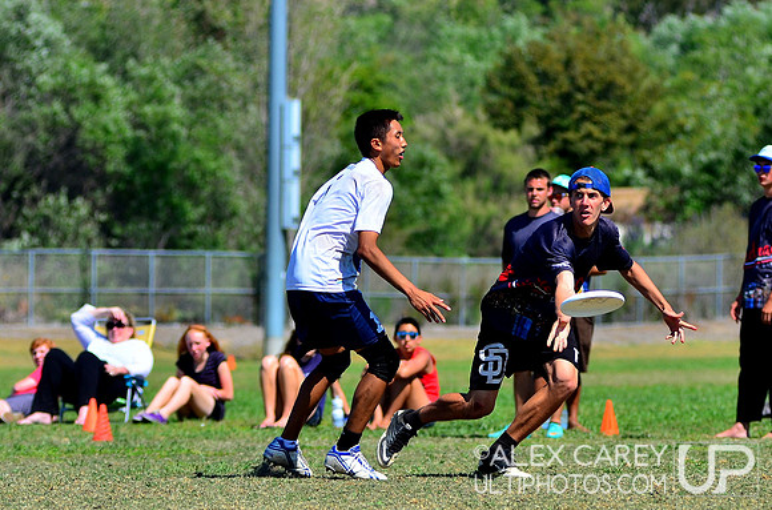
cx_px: 386
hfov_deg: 10.2
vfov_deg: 6.7
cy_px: 255
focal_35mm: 202
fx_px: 4330
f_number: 3.5
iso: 200
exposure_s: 1/3200
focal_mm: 135
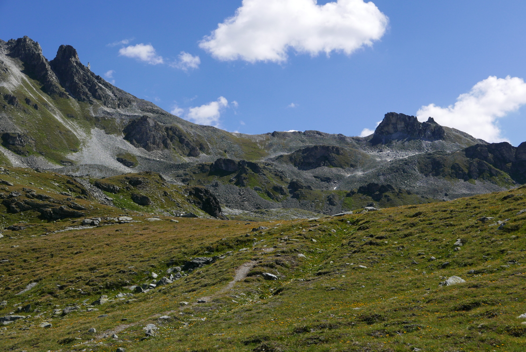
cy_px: 176
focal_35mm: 49
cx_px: 263
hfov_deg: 40.3
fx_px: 716
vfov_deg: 27.6
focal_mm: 22
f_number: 5.6
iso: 200
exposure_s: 1/1000
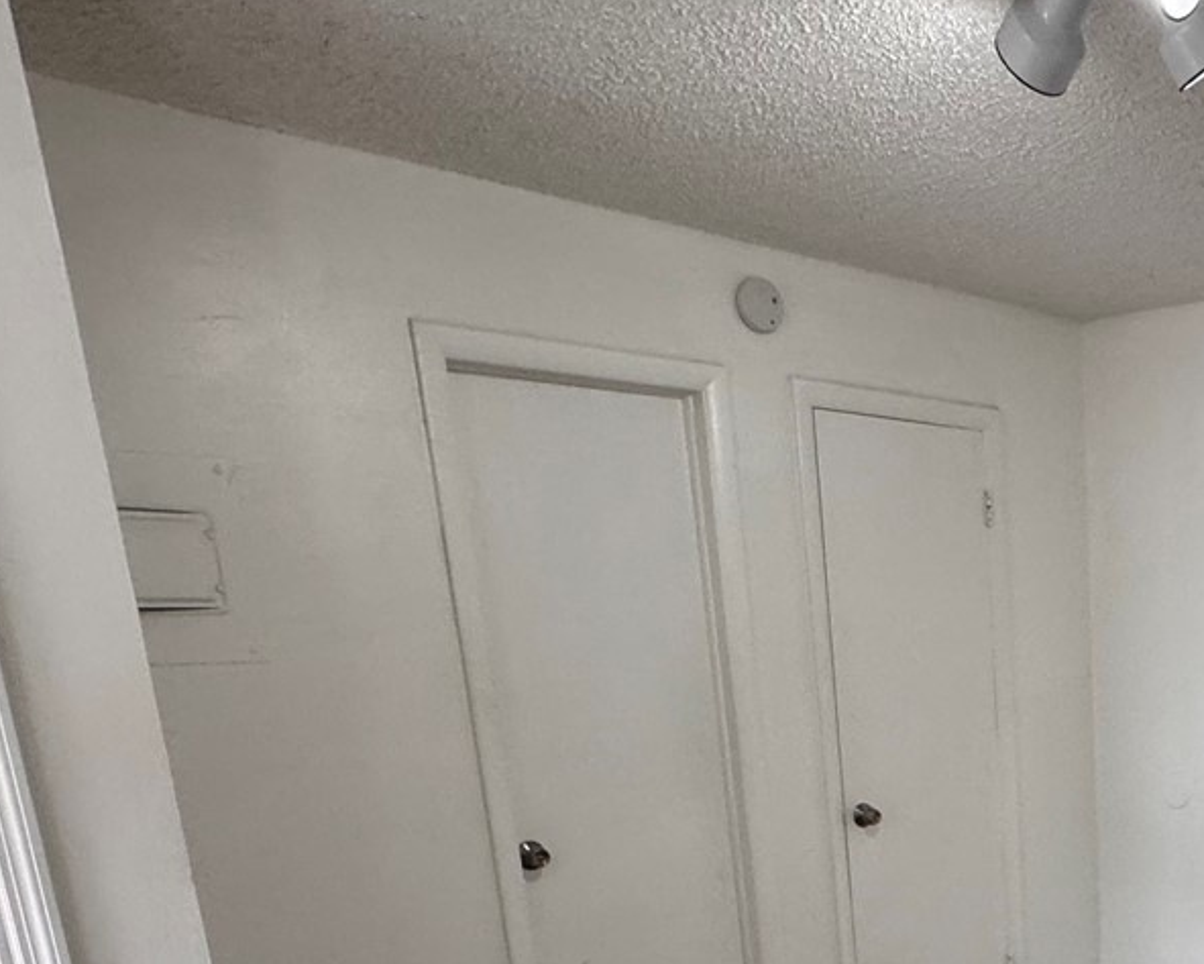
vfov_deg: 36.1
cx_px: 1210
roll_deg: +0.1
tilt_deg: -15.2
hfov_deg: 42.3
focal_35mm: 37
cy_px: 970
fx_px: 1319
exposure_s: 1/120
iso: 250
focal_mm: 2.22
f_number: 2.2
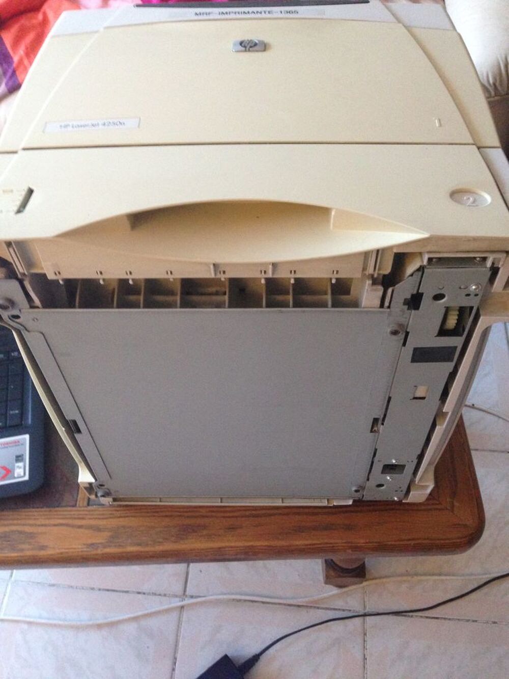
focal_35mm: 33
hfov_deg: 43.0
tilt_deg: -57.7
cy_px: 340
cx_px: 254
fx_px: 647
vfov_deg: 55.3
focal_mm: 4.12
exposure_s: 1/17
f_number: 2.4
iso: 400
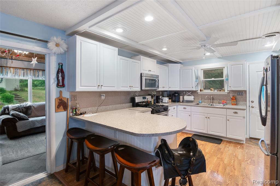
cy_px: 93
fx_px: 194
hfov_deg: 71.5
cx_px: 140
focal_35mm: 25
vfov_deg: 51.3
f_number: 9
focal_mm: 25
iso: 320
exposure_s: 1/2
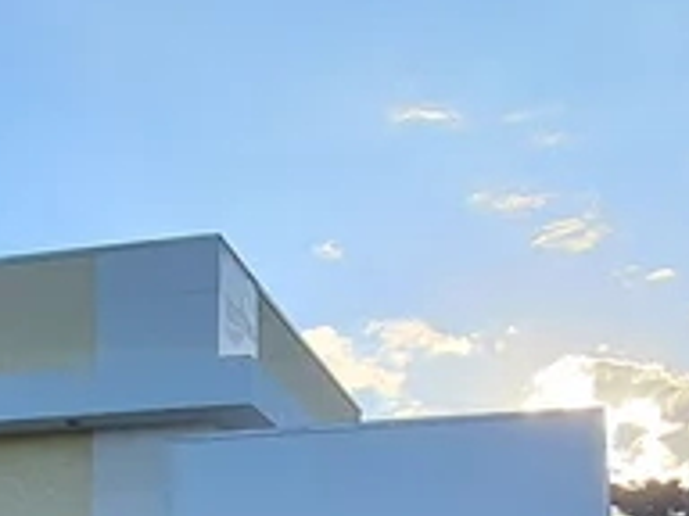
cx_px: 276
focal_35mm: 56
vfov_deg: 22.3
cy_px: 733
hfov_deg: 34.2
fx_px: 1115
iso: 50
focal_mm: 1.74
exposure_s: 1/634
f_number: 2.2
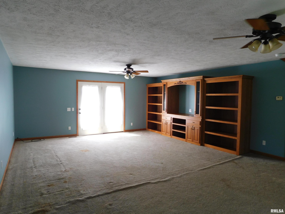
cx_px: 142
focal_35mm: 23
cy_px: 107
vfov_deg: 58.9
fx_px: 189
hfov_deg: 73.9
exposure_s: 1/30
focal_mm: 4
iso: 125
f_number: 3
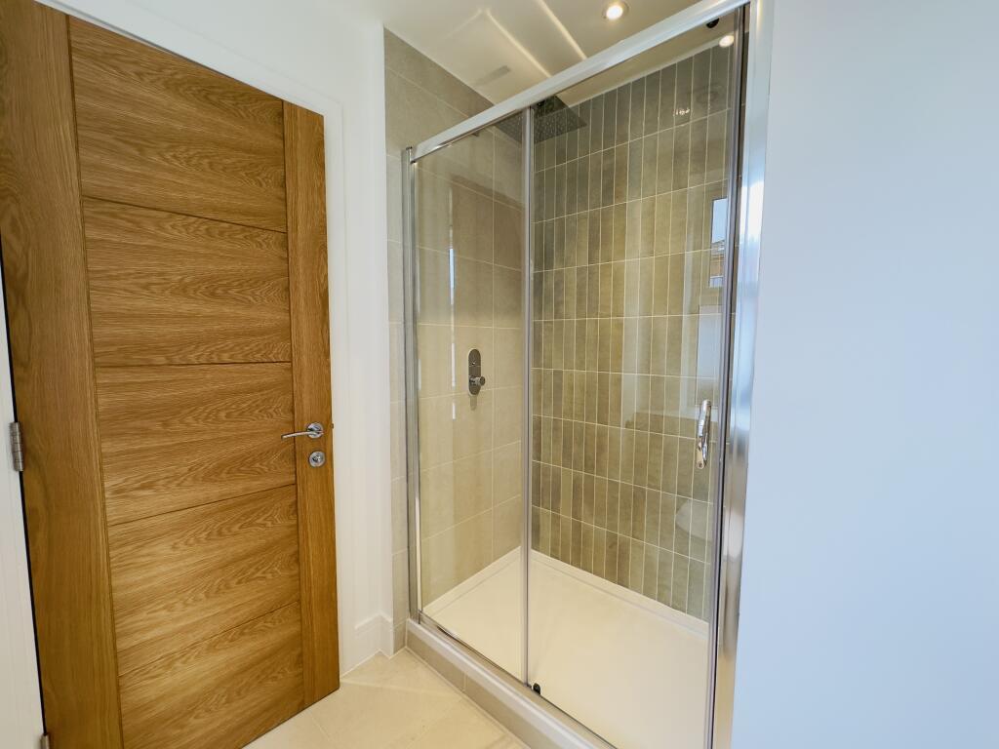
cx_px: 500
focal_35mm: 14
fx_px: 404
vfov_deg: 85.7
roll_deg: -0.6
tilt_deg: -4.6
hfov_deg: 102.1
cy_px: 374
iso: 125
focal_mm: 2.22
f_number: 2.2
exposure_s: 1/100
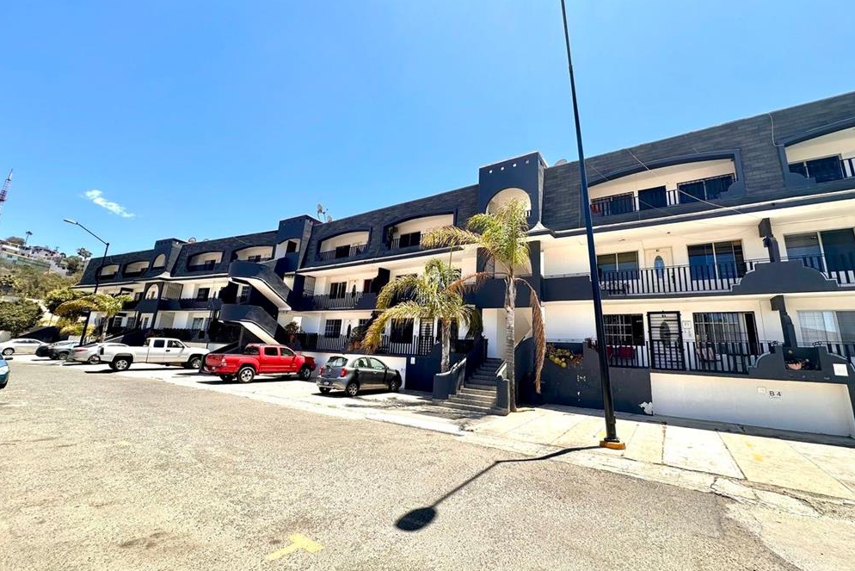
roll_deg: -3.7
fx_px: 356
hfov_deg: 100.4
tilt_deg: +13.5
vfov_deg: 77.3
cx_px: 432
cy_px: 277
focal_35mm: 15
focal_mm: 2.22
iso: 40
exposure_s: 1/997
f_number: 2.2
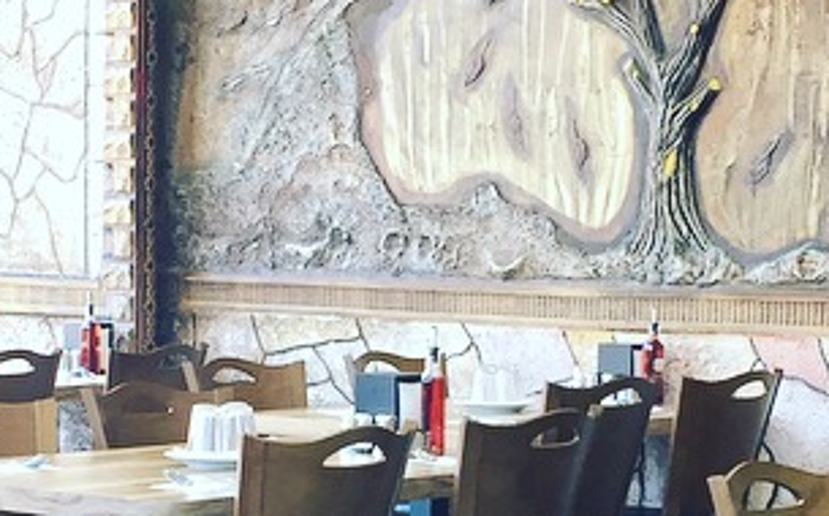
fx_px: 2460
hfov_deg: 19.1
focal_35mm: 109
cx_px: 342
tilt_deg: -6.9
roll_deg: -1.6
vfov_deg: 11.9
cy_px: 502
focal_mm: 4.15
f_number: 2.2
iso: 32
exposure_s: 1/33
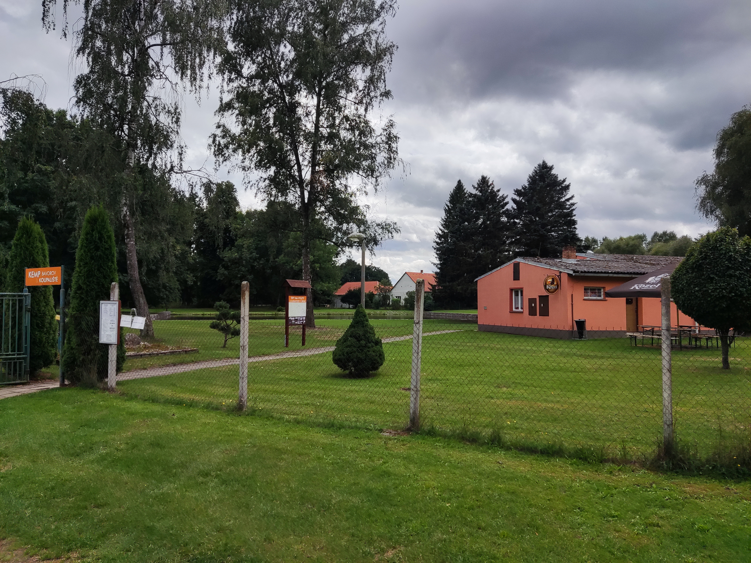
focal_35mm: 25
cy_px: 282
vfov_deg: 54.9
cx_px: 376
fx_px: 542
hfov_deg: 69.4
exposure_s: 1/2580
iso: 50
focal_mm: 4.71
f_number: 1.79
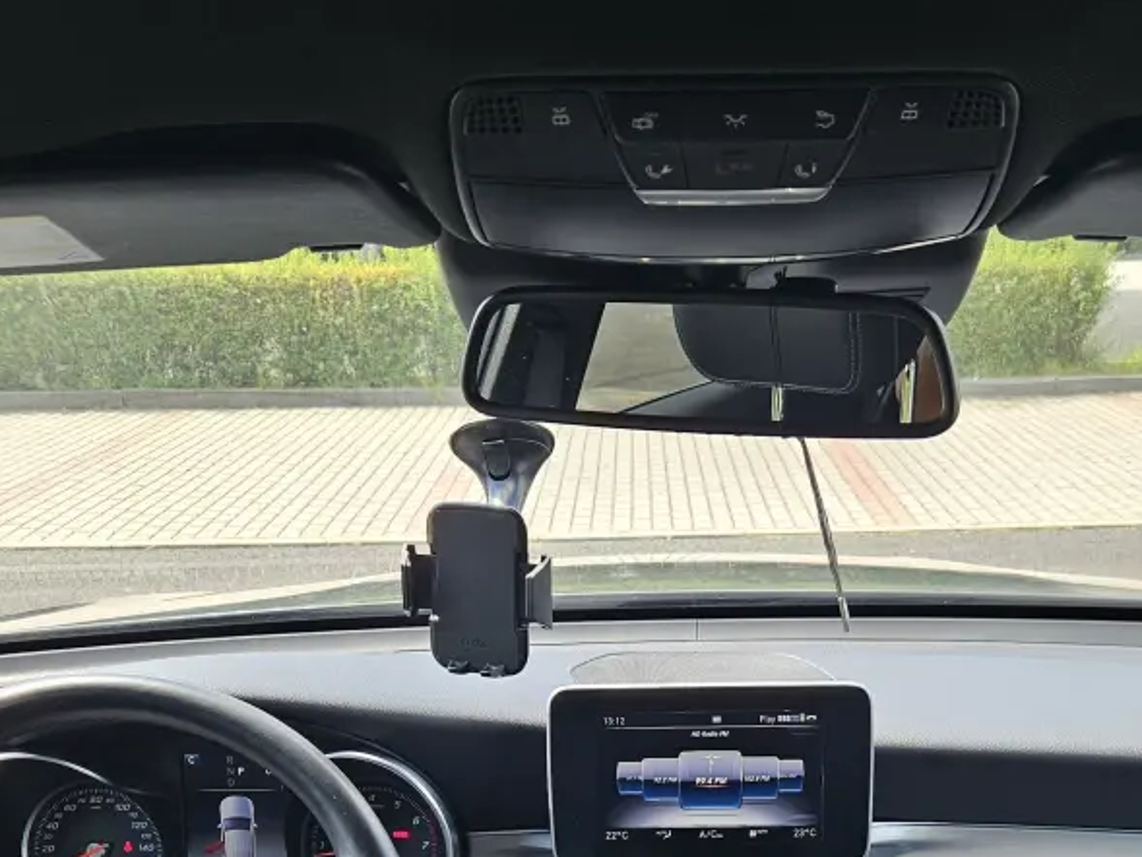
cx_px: 698
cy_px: 894
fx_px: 1650
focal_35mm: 50
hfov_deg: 38.0
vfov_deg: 27.2
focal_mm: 5.4
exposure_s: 1/125
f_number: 1.8
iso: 25
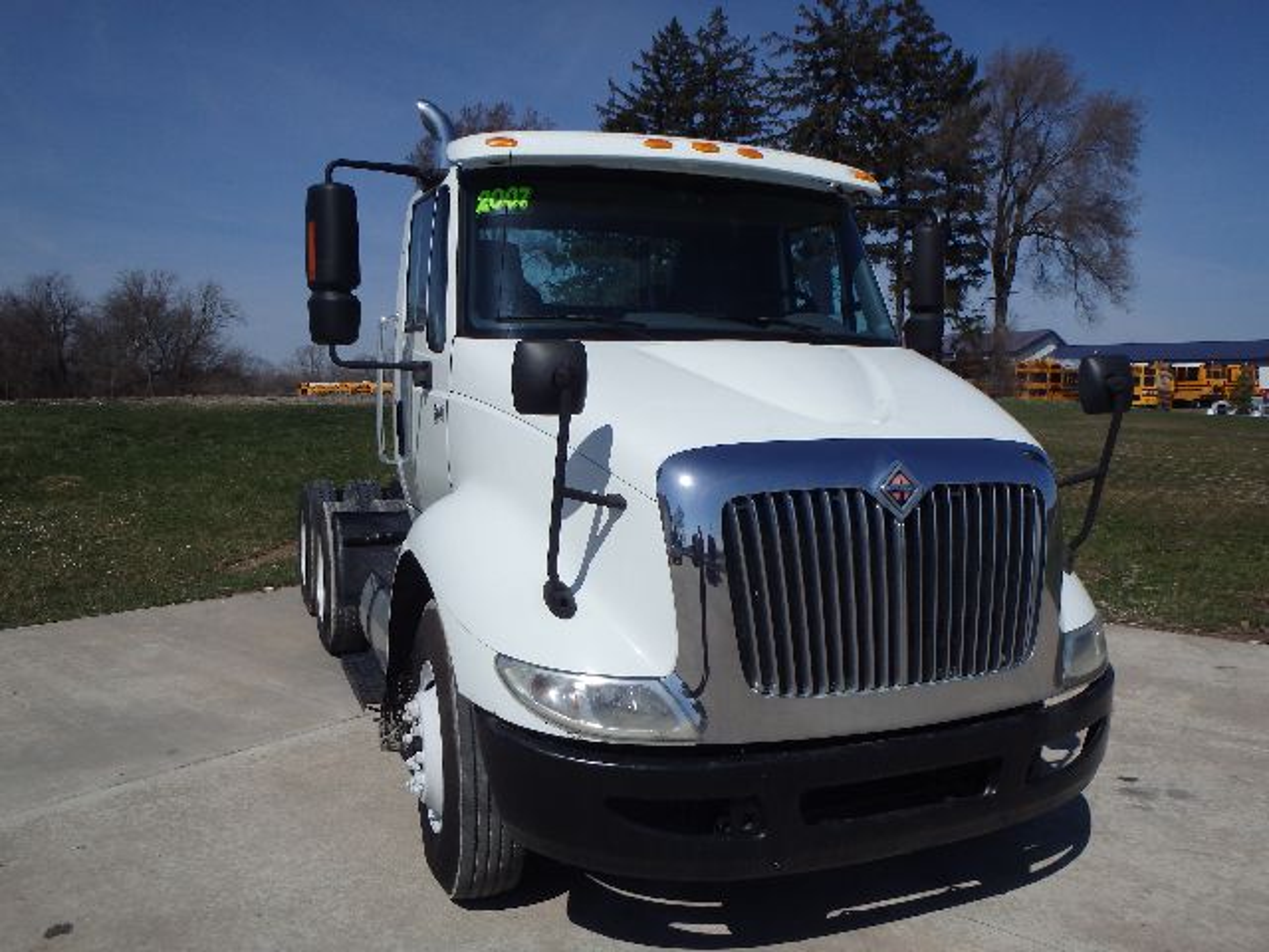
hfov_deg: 63.4
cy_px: 476
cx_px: 634
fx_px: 1026
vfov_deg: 49.7
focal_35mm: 28
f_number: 11
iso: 125
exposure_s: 1/400
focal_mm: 5
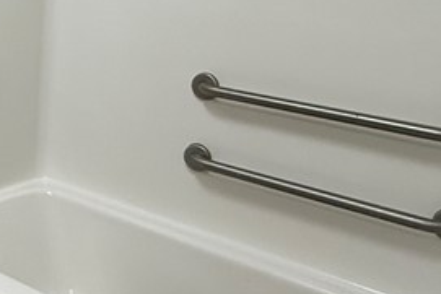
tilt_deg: -5.8
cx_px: -52
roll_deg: -2.1
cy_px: 16
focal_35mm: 55
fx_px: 674
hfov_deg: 31.8
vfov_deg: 23.8
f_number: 2.2
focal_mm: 2.22
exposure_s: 1/120
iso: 250
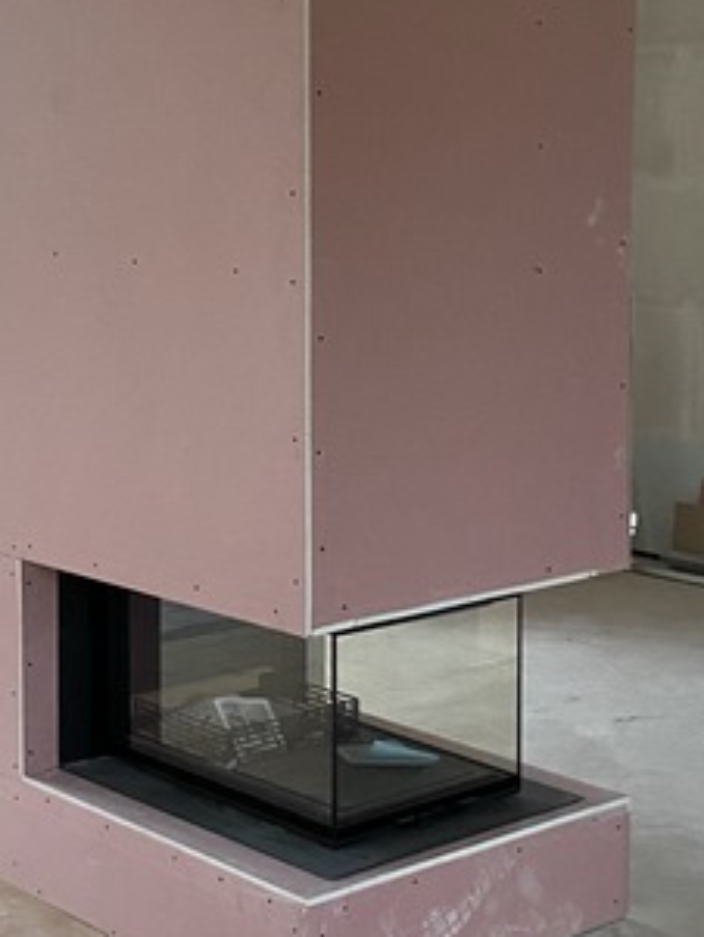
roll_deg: -0.5
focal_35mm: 69
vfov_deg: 28.1
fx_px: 1870
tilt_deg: -5.0
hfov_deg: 21.3
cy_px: 377
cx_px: 327
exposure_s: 1/35
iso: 640
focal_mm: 4.25
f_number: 1.8
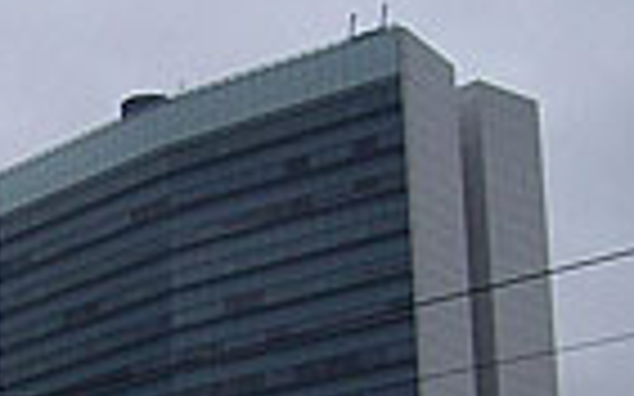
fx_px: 2107
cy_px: 594
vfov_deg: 10.4
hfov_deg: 15.9
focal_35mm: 122
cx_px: -270
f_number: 4.8
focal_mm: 6
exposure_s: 1/299
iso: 80
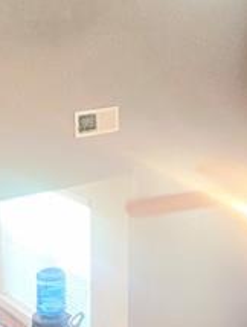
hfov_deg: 18.0
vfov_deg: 23.8
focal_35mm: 82
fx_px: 778
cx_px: 110
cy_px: 193
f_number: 1.7
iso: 320
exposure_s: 1/120
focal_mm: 6.3
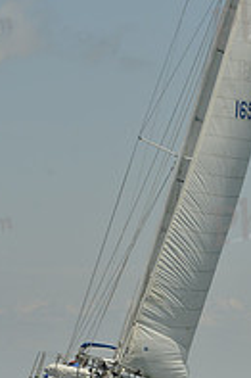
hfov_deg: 5.1
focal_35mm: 271
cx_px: 112
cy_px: 125
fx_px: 2839
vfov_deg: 7.6
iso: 280
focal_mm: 92
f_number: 13
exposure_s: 1/800
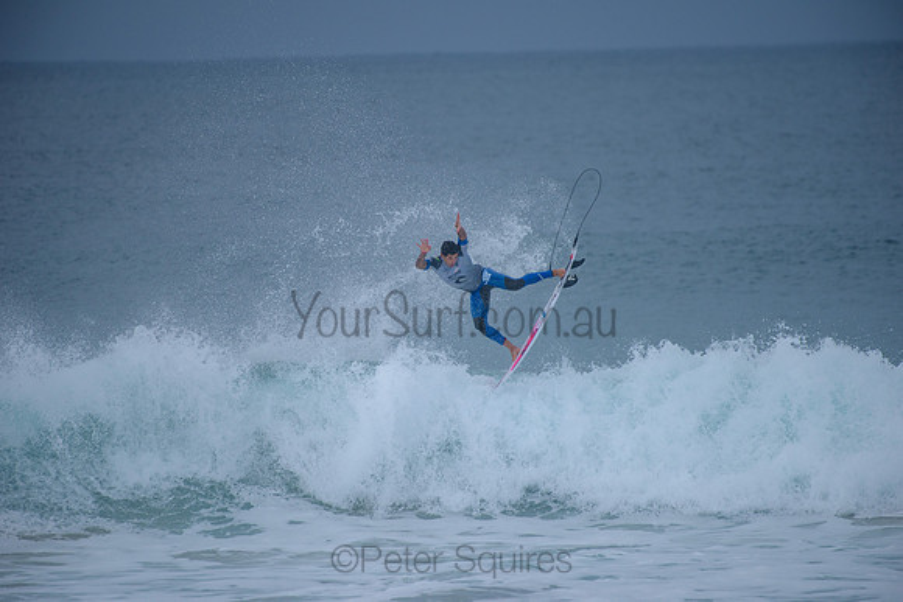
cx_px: 452
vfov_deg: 2.8
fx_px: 12544
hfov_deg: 4.1
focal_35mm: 500
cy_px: 301
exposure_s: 1/2000
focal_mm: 500
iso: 360
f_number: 5.6
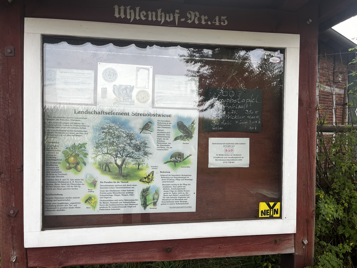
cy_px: 134
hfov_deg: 67.3
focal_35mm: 26
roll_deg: -0.1
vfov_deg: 53.1
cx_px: 178
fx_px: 268
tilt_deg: -1.0
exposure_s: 1/631
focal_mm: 5.1
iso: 50
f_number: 1.6
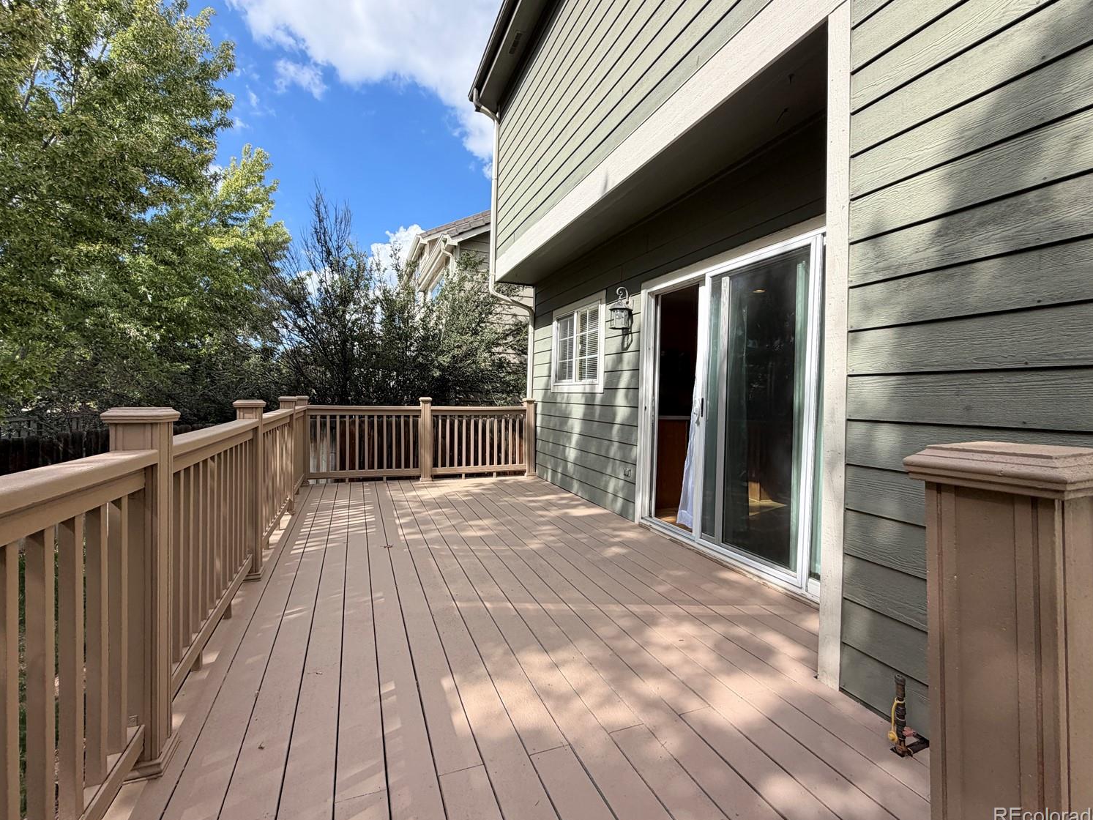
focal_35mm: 15
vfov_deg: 81.7
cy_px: 392
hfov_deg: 98.1
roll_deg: -1.4
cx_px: 526
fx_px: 474
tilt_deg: +1.1
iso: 32
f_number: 2.2
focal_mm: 2.22
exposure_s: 1/770
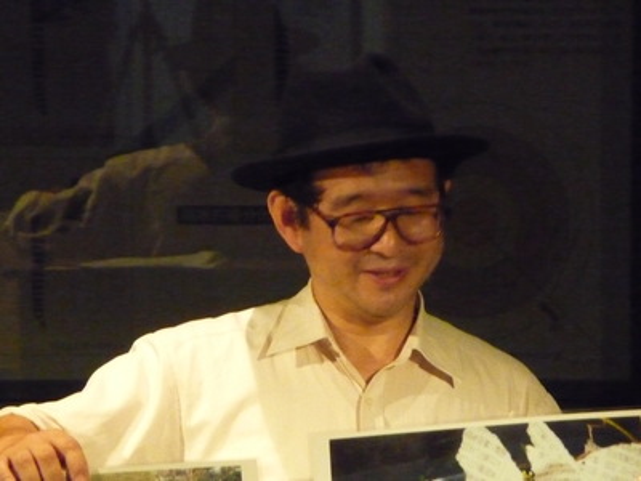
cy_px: 240
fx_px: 7018
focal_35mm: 379
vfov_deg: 3.9
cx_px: 320
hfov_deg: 5.2
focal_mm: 47
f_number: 4.9
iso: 1600
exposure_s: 1/40
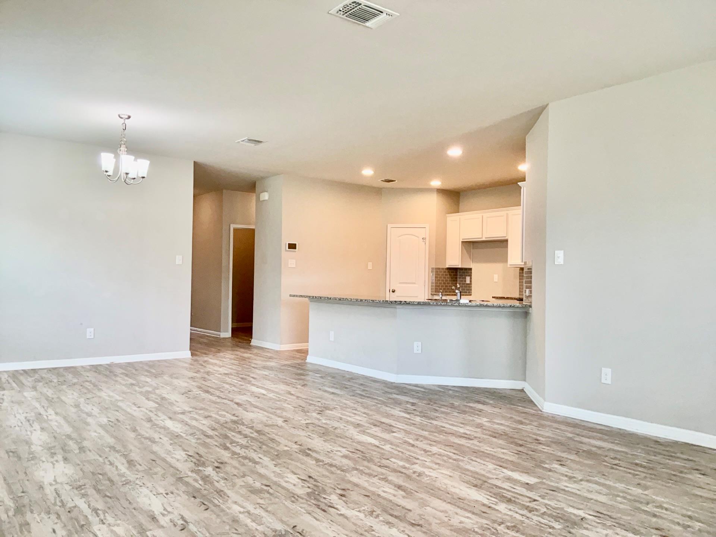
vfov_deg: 51.4
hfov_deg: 65.3
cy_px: 268
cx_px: 358
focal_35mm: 27
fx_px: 558
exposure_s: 1/100
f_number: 1.8
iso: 80
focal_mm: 3
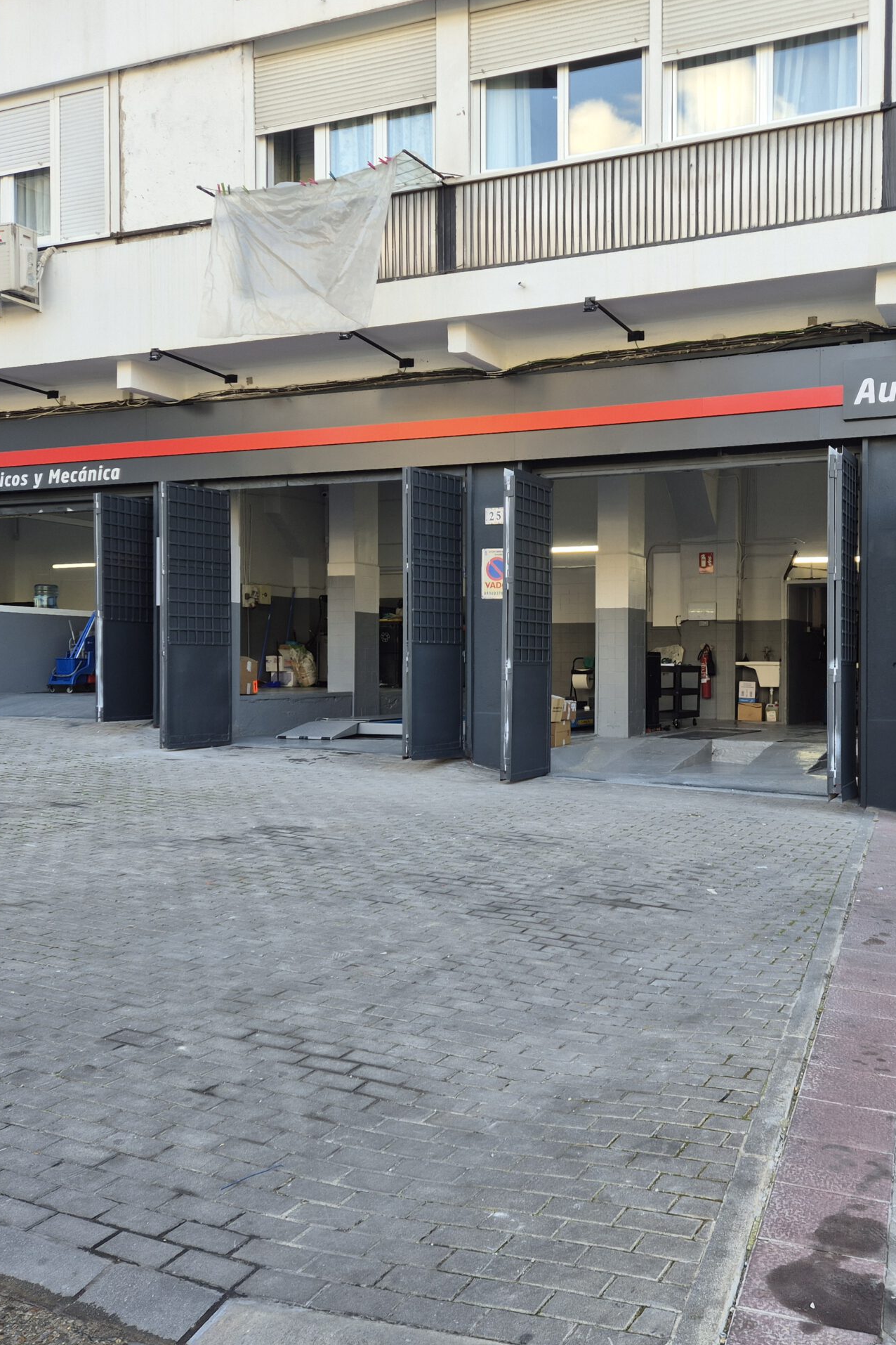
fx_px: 1195
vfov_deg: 58.7
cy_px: 671
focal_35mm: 32
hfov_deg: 40.4
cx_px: 621
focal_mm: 5.4
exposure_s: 1/137
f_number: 1.8
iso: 25
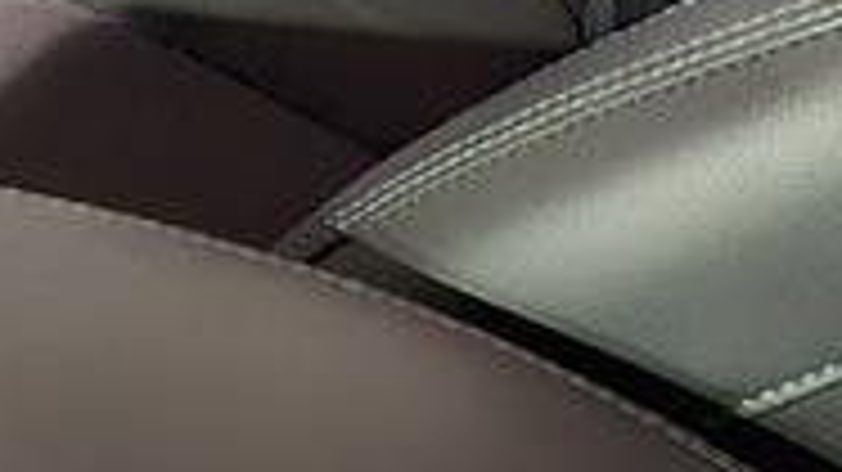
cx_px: -1959
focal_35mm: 193
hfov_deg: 8.6
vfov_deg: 6.3
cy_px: 355
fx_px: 4307
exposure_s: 1/17
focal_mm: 5.54
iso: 1250
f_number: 1.8
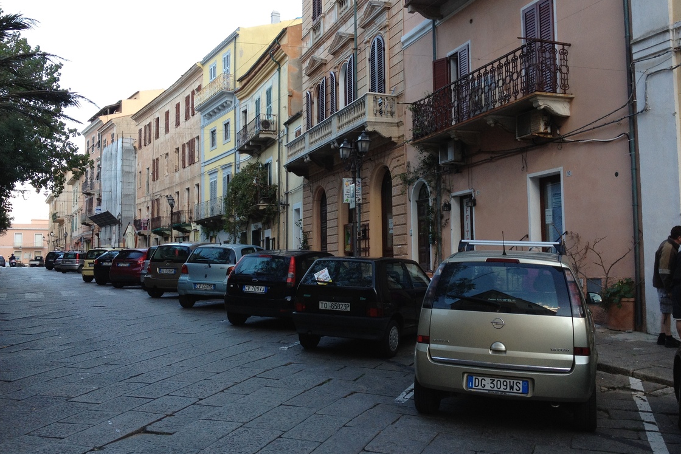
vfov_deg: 34.2
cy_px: 214
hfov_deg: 49.5
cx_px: 336
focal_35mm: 39
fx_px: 738
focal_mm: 4.28
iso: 80
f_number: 2.4
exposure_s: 1/120
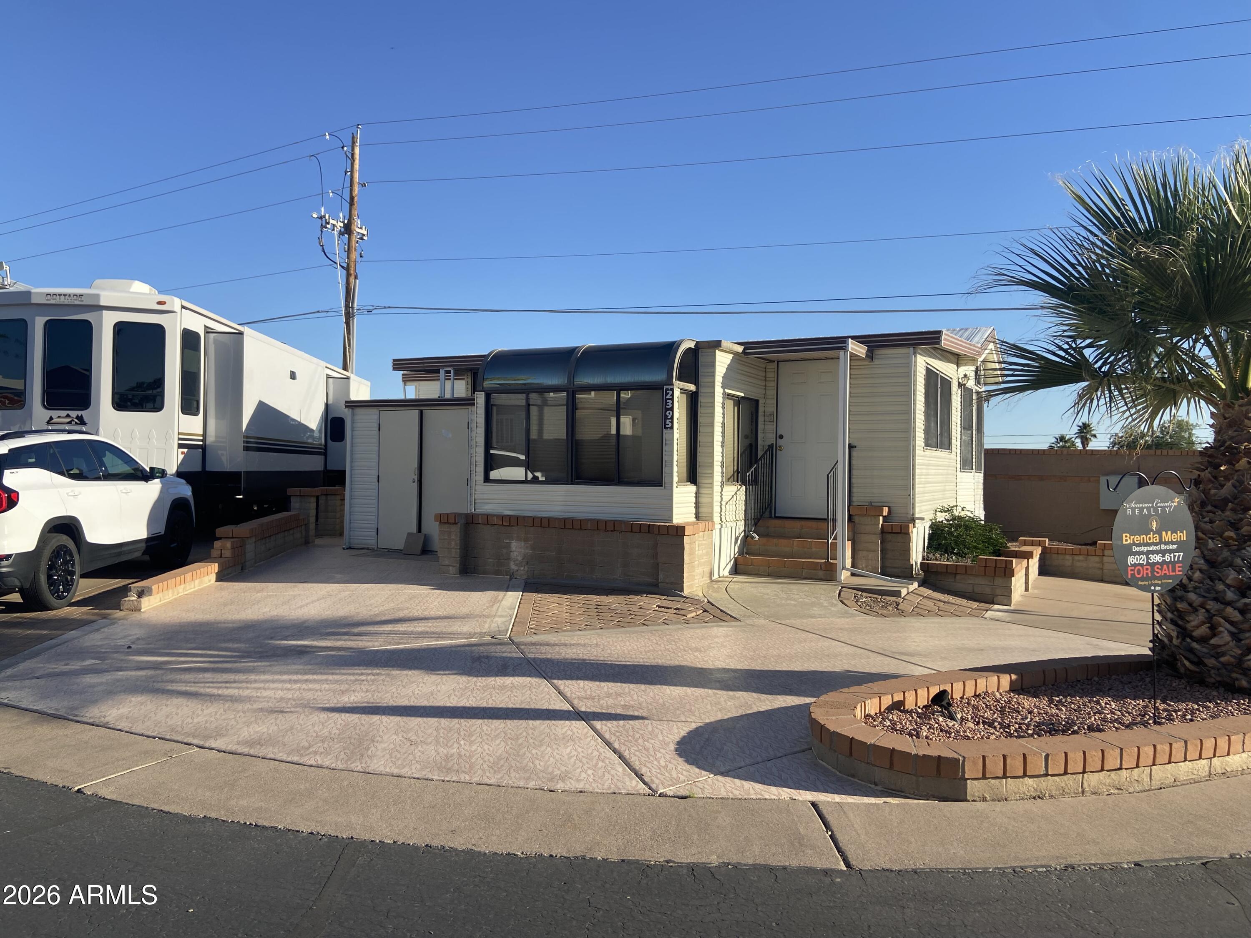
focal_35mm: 26
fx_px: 940
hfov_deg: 67.3
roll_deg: +0.5
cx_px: 626
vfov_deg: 53.1
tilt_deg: +0.9
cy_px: 469
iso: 32
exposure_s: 1/2183
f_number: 1.8
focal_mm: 4.25
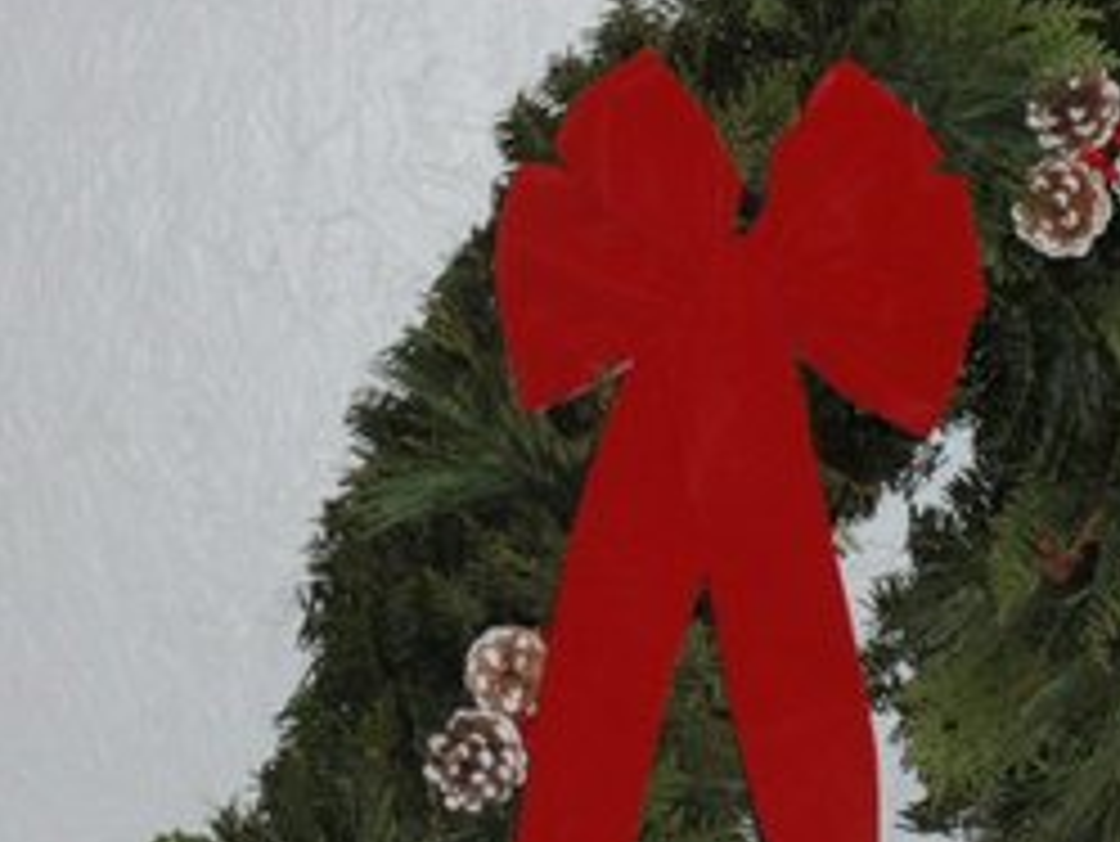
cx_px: 711
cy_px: 716
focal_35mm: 135
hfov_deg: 14.6
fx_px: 4370
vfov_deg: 10.9
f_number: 4.9
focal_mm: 12.5
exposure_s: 1/80
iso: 125
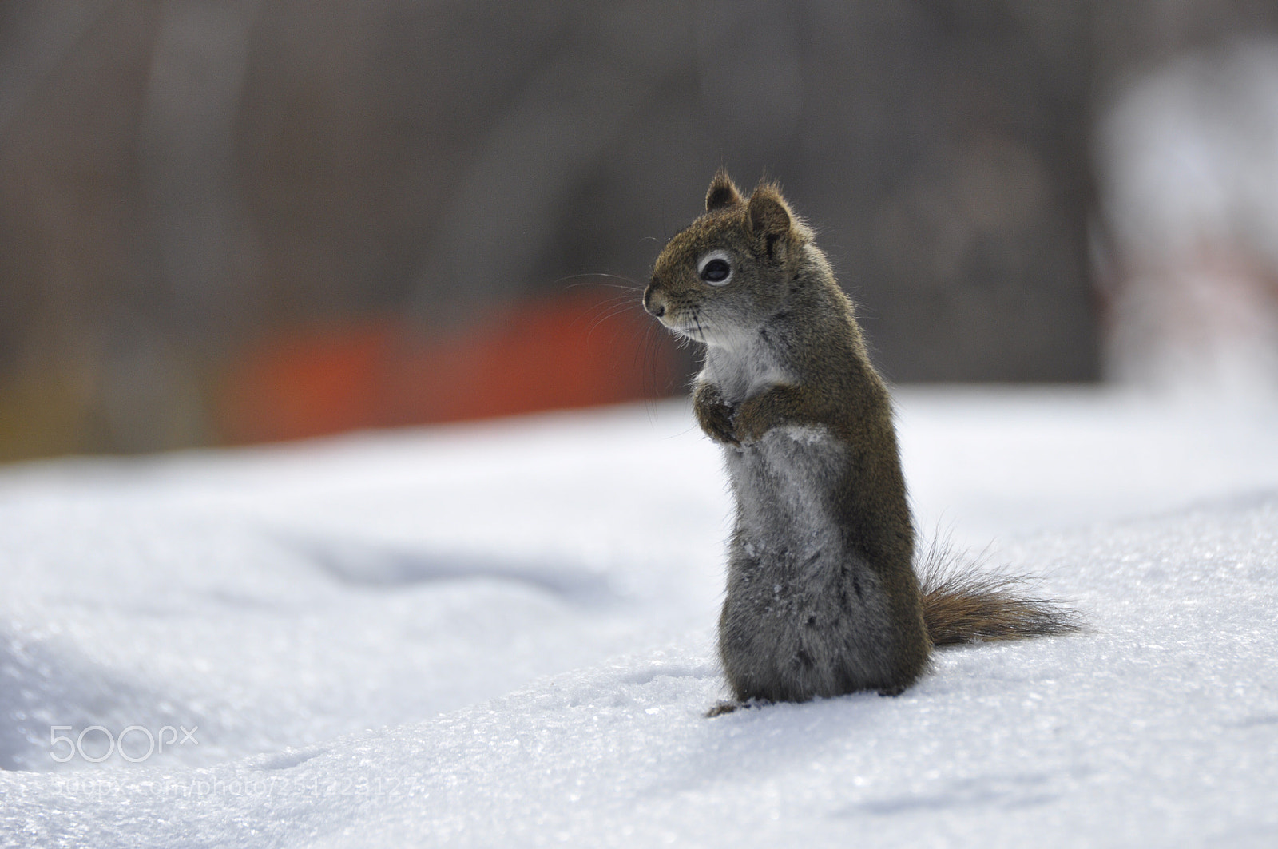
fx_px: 26595
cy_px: 424
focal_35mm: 750
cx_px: 639
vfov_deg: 1.8
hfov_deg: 2.8
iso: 400
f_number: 6.3
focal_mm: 500
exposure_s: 1/1000
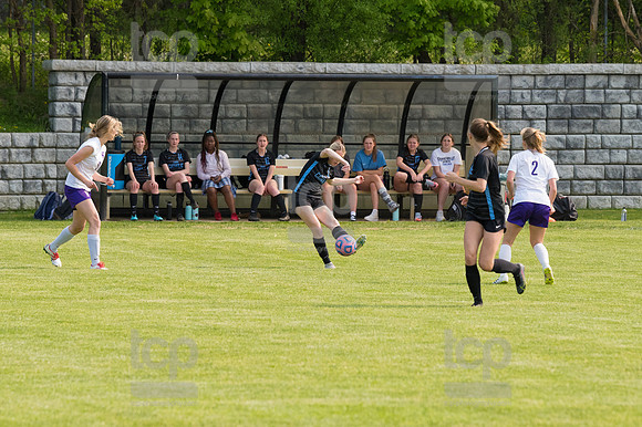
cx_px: 321
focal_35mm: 300
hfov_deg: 6.9
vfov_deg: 4.6
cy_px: 214
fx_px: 5347
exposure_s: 1/2000
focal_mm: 200
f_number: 5.6
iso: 800
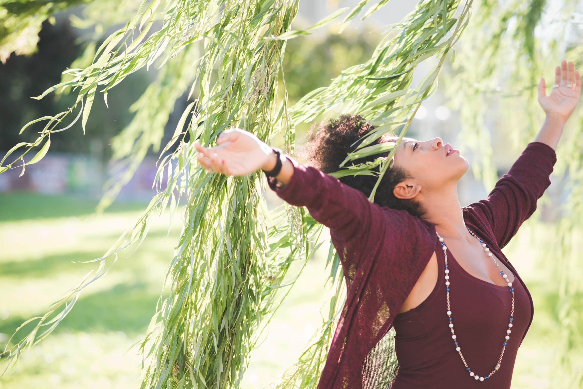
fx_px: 1506
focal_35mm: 93
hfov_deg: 21.9
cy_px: 200
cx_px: 305
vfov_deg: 14.7
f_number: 2.8
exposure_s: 1/640
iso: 320
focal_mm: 85
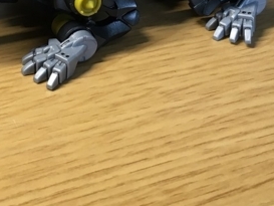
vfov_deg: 16.5
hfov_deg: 22.7
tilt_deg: -27.0
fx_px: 673
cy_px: -53
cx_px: 54
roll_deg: -4.4
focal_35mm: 85
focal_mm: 4.15
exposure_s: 1/30
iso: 50
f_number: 2.2
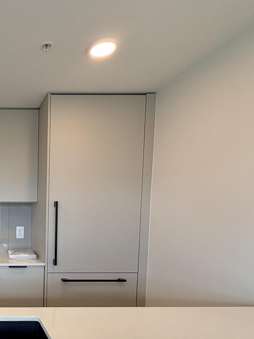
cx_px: -16
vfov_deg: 63.2
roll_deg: -0.5
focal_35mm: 27
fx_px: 264
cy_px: 233
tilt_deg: -4.9
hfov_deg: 42.2
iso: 80
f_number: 2.2
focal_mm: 2.22
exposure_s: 1/120
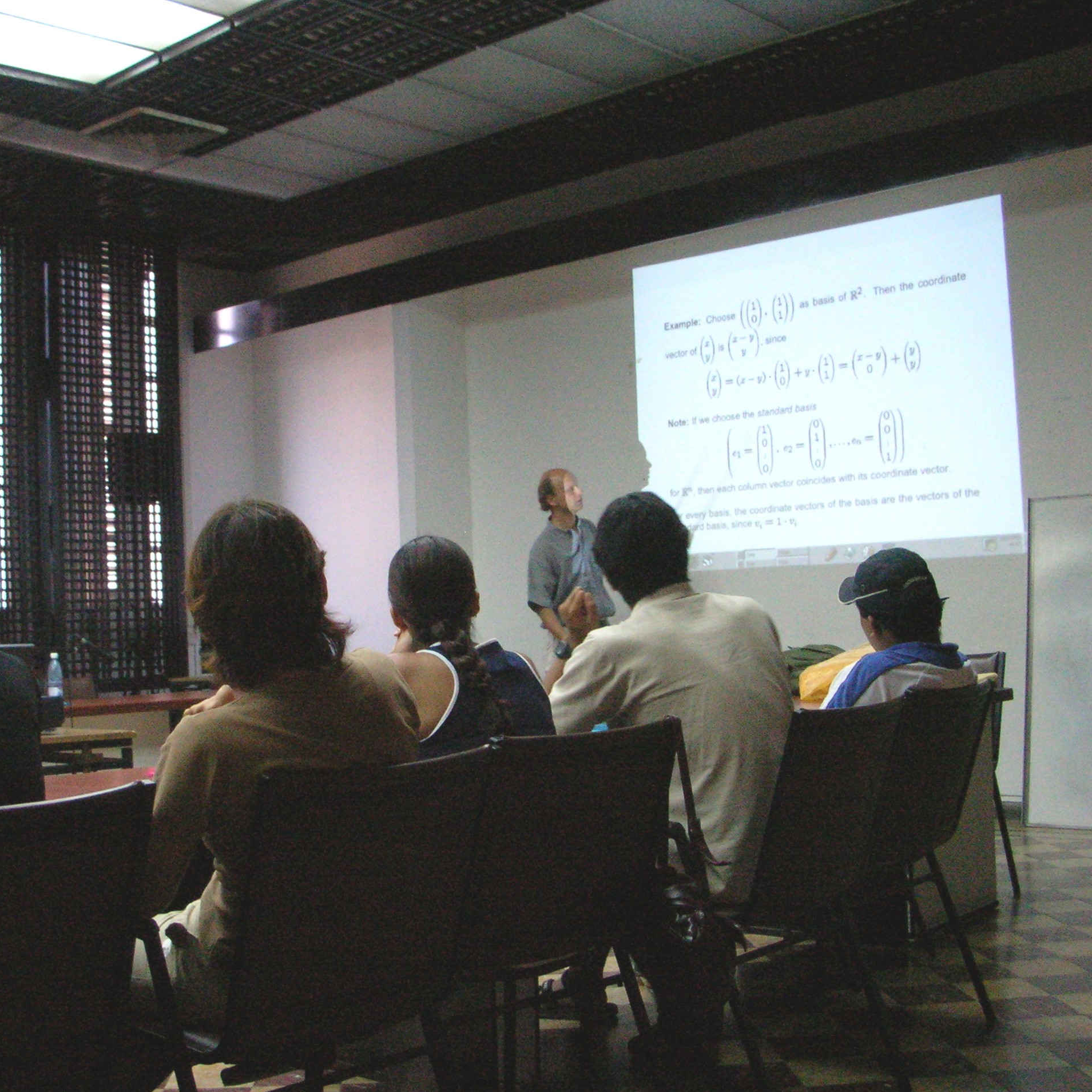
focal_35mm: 42
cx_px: 428
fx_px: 1499
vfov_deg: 40.0
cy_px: 547
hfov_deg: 39.8
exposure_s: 1/40.4
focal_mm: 5.8
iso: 400
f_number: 3
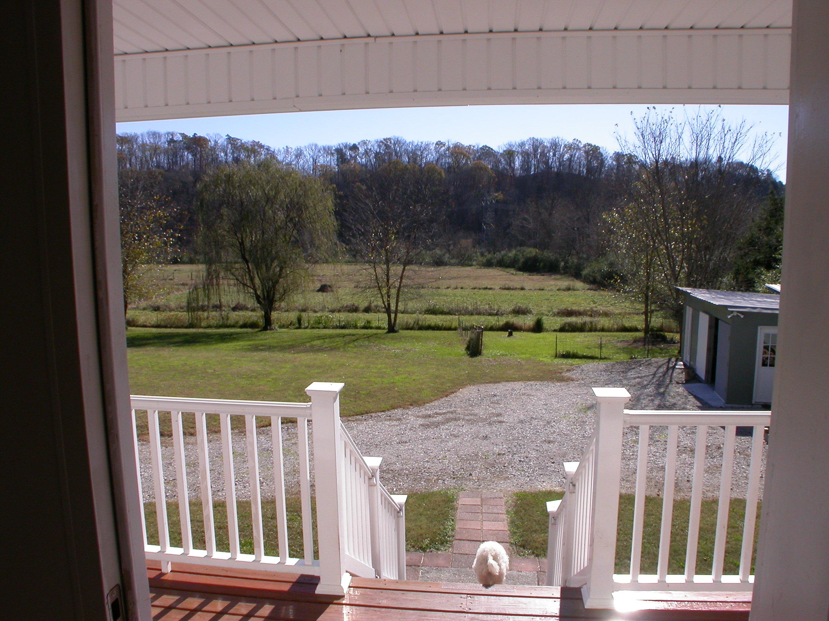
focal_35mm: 38
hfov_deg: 49.0
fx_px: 910
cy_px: 310
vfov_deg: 37.7
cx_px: 414
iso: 100
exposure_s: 1/246
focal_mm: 7.85
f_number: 7.5
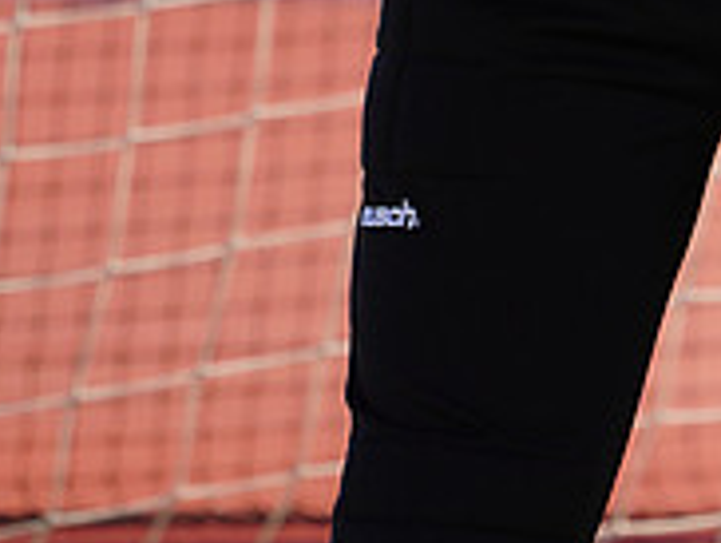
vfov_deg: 1.3
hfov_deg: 1.7
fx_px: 24339
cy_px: -357
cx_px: 670
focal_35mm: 1167
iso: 200
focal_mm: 382
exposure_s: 1/250
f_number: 11
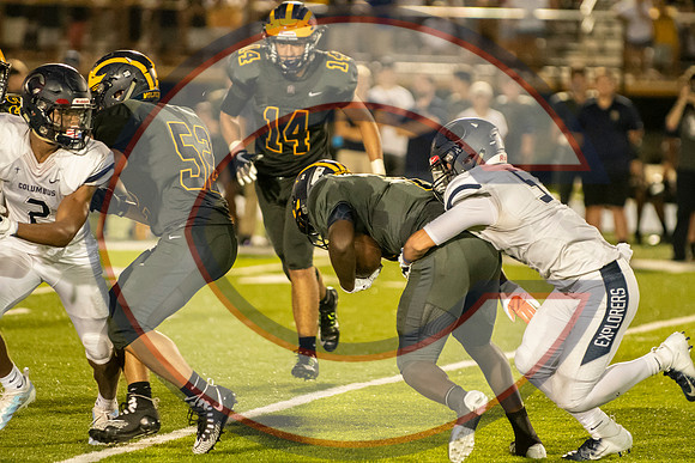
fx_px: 5793
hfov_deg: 6.9
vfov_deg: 4.6
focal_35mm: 300
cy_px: 232
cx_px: 348
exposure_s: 1/1250
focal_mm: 200
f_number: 2.8
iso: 9000
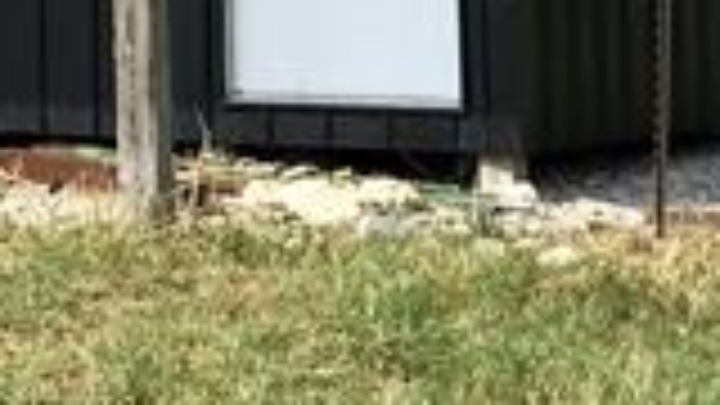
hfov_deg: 10.4
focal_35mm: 195
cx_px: -585
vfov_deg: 6.1
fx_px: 3723
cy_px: -230
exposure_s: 1/2336
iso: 20
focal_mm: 3.99
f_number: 1.8
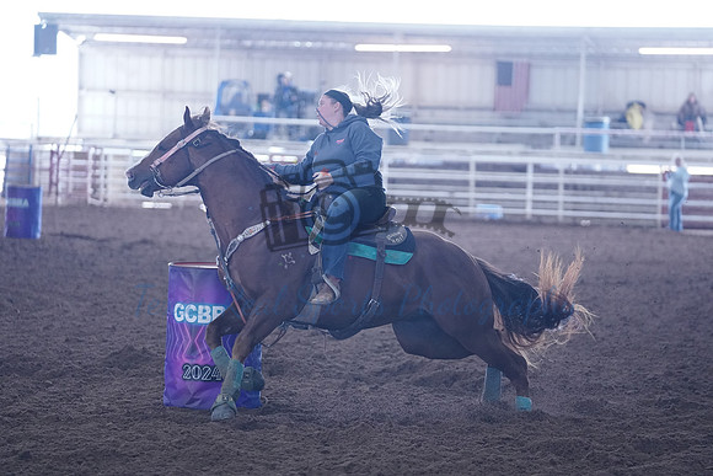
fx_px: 2595
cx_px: 356
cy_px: 238
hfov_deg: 15.6
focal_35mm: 131
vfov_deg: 10.5
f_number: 2.8
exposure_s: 1/1000
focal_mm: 131
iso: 6400
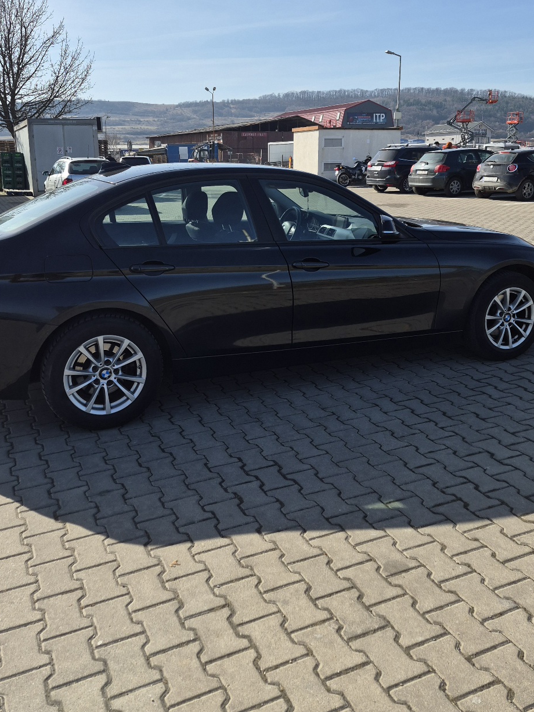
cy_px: 260
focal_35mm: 30
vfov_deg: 59.1
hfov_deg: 46.7
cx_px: 239
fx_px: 617
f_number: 1.8
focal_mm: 5.4
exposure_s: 1/10000
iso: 80
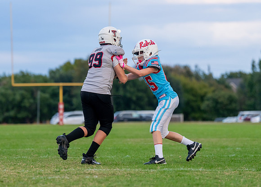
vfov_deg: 7.3
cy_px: 88
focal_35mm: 197
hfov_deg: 10.2
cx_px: 87
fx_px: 1461
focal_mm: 123
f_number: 2.8
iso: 1000
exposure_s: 1/1250
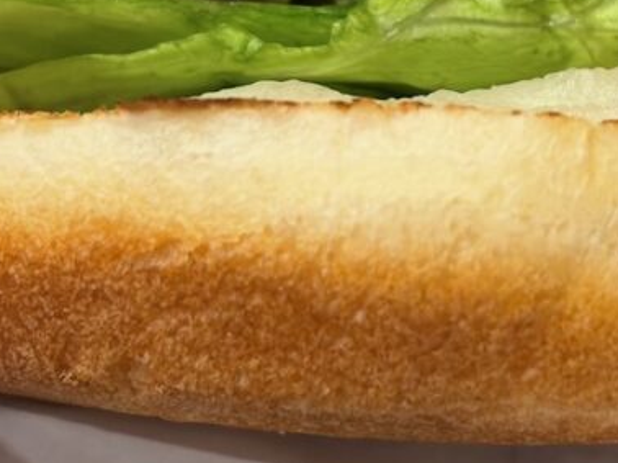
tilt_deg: -59.2
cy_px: -90
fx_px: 2516
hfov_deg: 14.0
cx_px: 445
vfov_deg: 10.3
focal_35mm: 141
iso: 32
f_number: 1.6
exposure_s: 1/50
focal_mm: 5.96
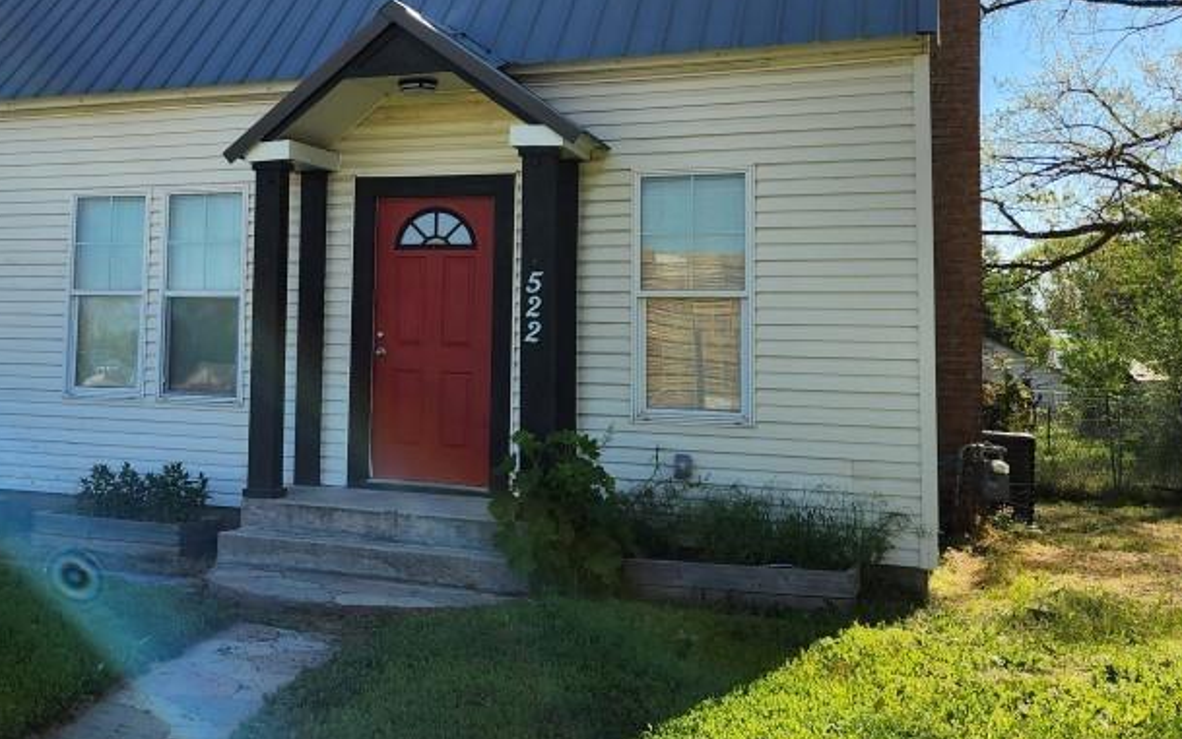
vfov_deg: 31.1
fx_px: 1321
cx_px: 279
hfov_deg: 46.3
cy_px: 258
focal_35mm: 41
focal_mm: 5.4
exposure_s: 1/976
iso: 20
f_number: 1.8
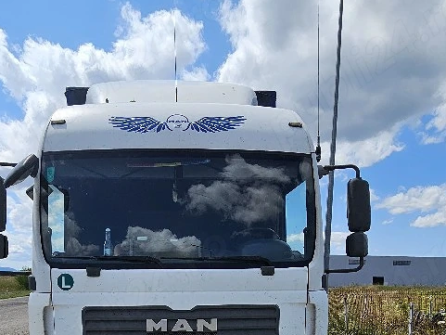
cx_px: 189
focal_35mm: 27
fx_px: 348
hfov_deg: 65.0
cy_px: 315
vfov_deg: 45.4
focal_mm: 2.2
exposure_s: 1/5000
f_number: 2.2
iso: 50
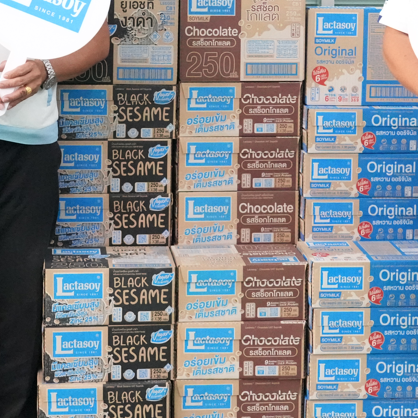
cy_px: 81
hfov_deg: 15.3
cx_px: 204
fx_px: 1557
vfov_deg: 15.2
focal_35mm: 114
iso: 12800
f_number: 4.5
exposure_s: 1/200
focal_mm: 35
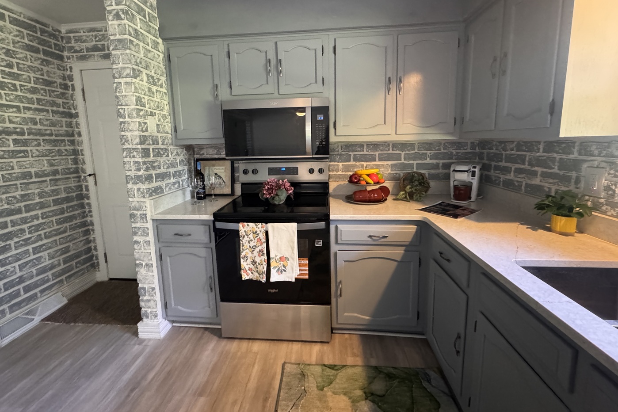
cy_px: 177
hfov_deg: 100.4
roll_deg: +1.5
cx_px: 304
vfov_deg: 76.9
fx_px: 257
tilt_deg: -8.1
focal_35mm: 15
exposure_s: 1/60
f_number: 2.2
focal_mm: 2.22
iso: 1250
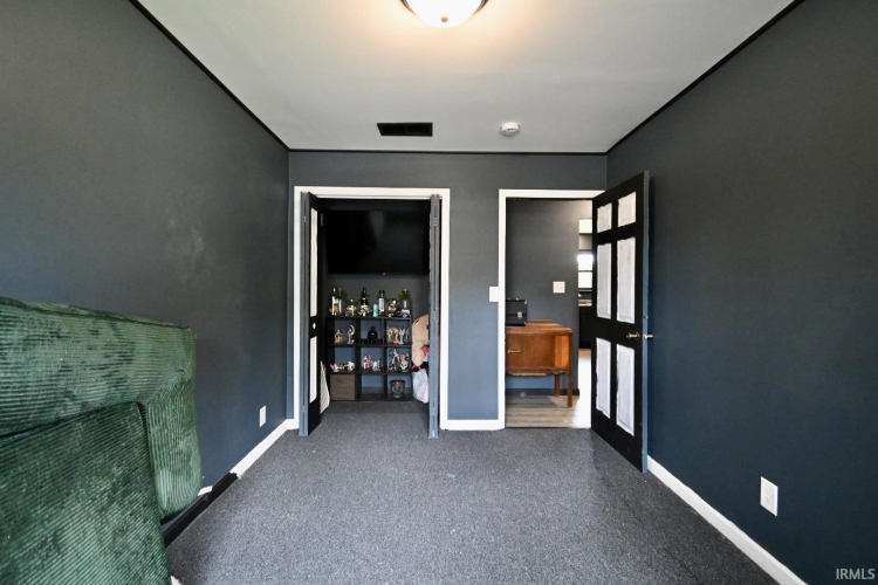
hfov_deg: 100.4
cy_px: 292
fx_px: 366
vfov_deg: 77.3
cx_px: 439
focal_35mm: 15
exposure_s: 1/125
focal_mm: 10
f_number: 4.5
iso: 3200
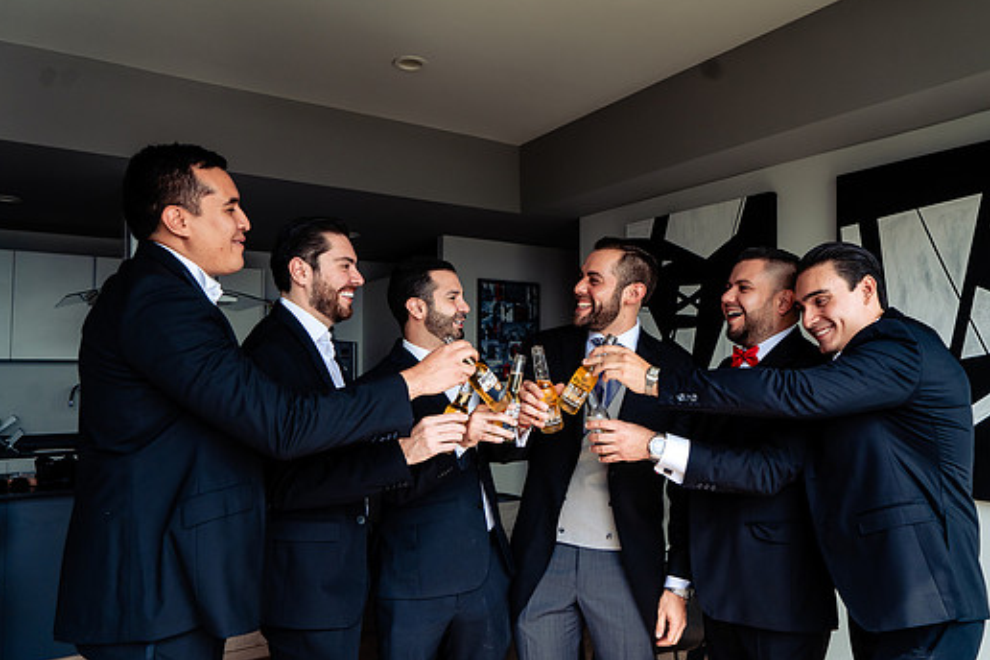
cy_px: 342
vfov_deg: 47.9
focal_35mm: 27
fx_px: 742
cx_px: 549
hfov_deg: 67.2
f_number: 5
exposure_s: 1/400
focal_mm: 24
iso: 500
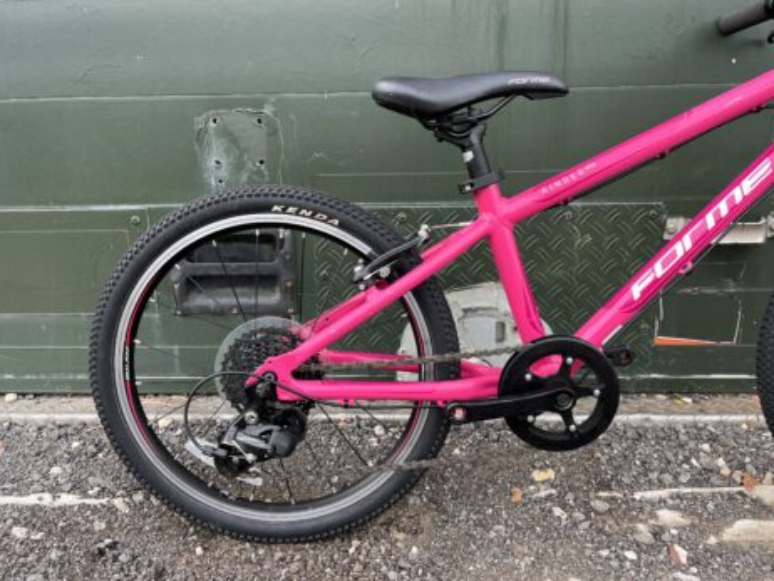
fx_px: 604
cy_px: 285
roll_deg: +1.2
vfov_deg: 51.4
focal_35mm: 27
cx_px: 392
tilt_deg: -13.6
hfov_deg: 65.3
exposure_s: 1/202
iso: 40
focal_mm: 5.1
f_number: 1.6
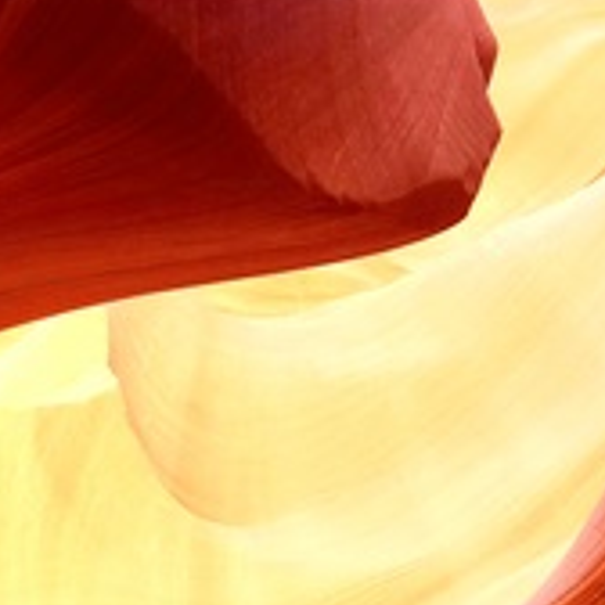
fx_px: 1246
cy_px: 681
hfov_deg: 26.7
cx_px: 115
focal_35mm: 63
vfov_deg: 25.2
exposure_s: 1/182
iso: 100
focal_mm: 6.4
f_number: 1.8
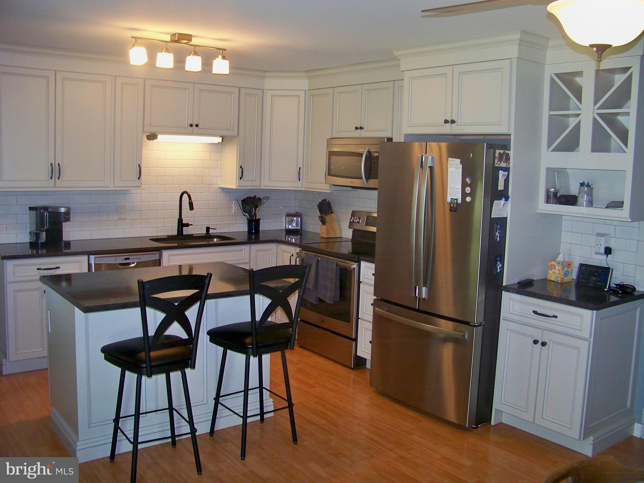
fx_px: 614
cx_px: 322
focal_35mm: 33
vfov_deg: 42.9
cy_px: 242
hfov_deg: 55.4
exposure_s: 1/30
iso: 200
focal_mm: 5.85
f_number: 2.8
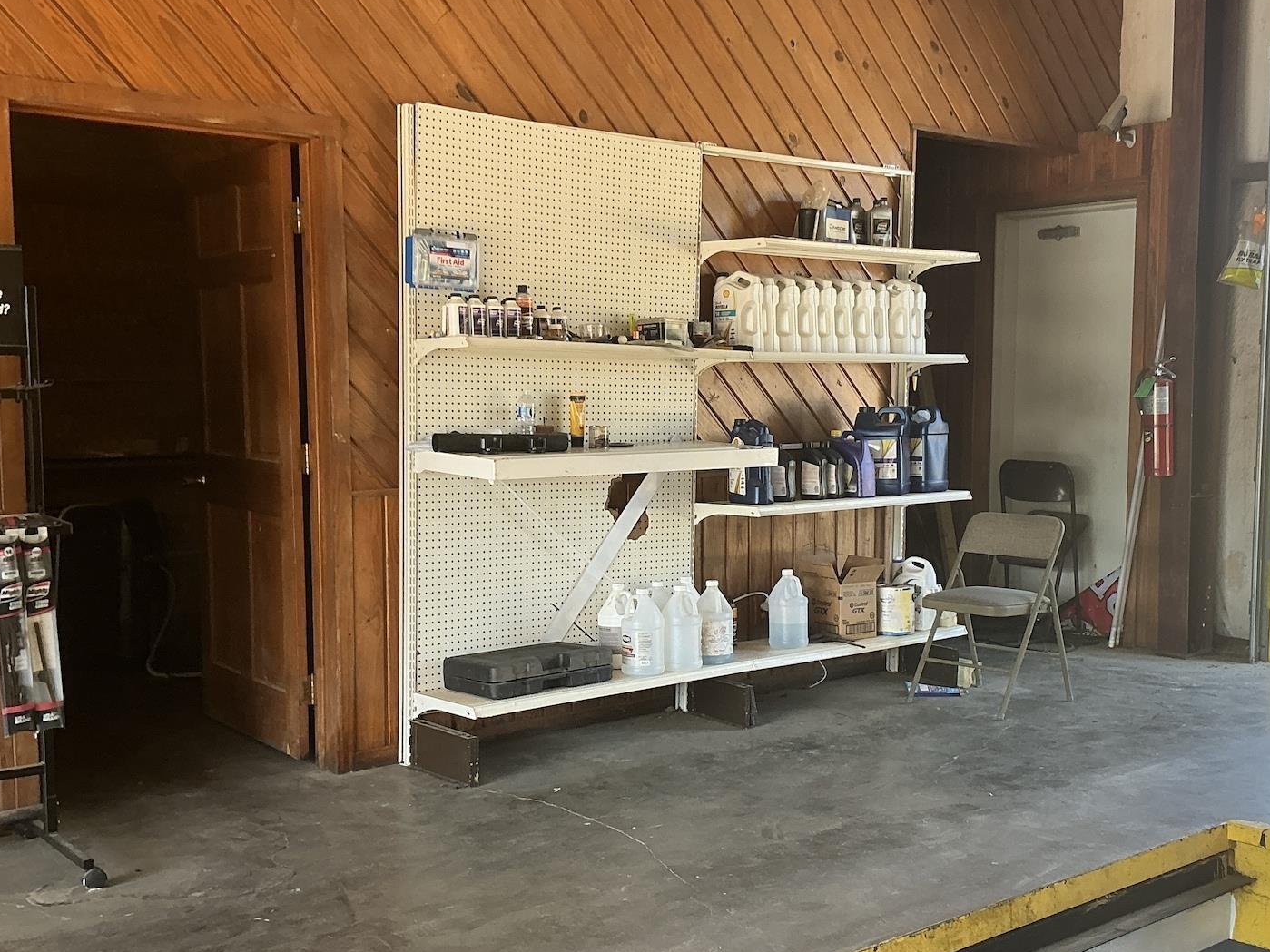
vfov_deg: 35.1
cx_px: 741
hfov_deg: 45.6
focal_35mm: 41
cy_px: 540
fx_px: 1504
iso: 40
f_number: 1.8
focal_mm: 3
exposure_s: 1/122
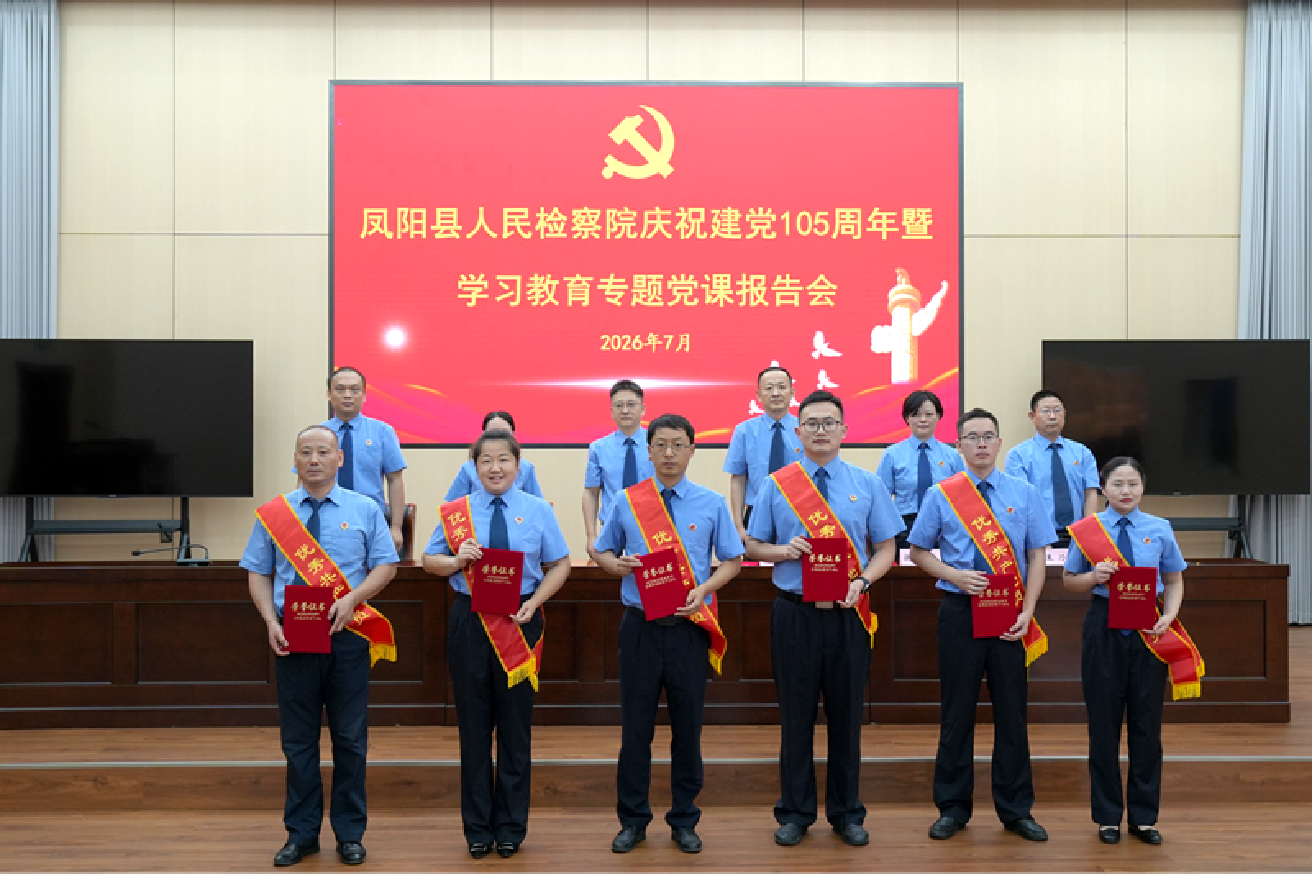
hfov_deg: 54.4
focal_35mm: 35
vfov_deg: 37.8
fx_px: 1275
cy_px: 437
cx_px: 656
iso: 1000
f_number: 4
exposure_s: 1/160
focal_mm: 35
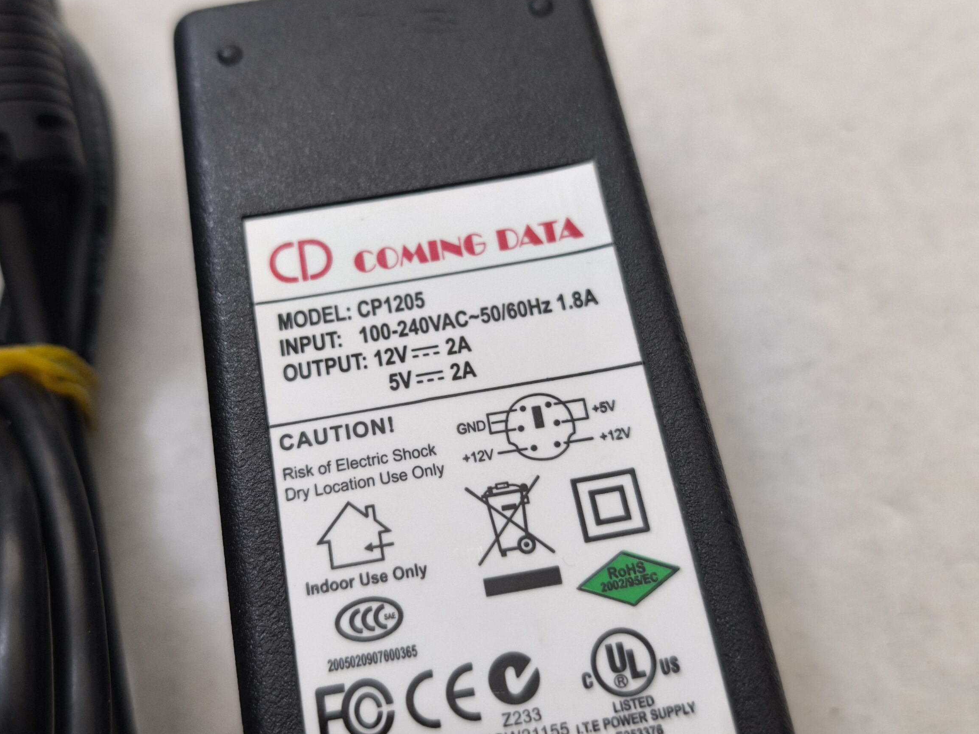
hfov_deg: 47.8
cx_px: 449
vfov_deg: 36.8
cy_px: 336
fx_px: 1103
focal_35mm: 39
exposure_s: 1/50
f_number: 1.6
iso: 640
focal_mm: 6.57
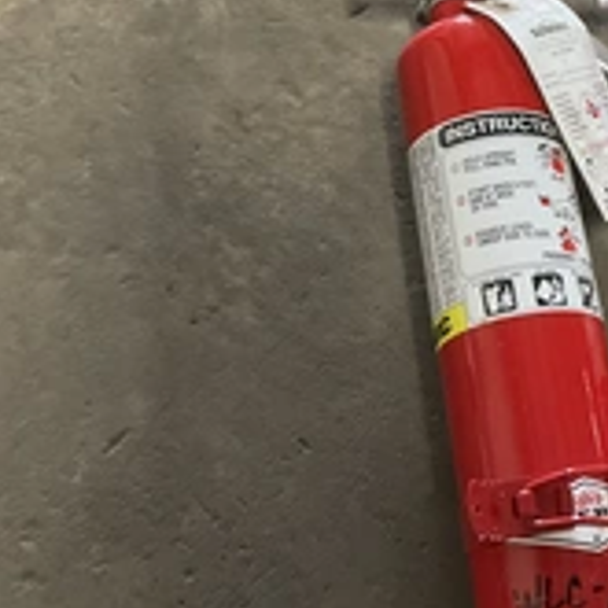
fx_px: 1232
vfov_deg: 27.5
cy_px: 192
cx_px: 527
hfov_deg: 26.9
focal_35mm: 62
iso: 200
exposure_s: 1/60
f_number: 1.8
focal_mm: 3
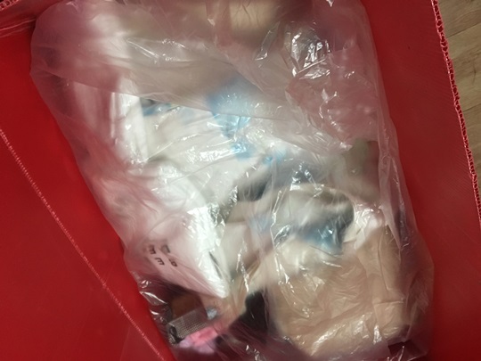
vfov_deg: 48.2
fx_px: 403
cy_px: 180
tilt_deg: -63.8
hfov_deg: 61.7
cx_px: 240
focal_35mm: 29
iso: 200
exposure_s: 1/24
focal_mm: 4.15
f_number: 2.2
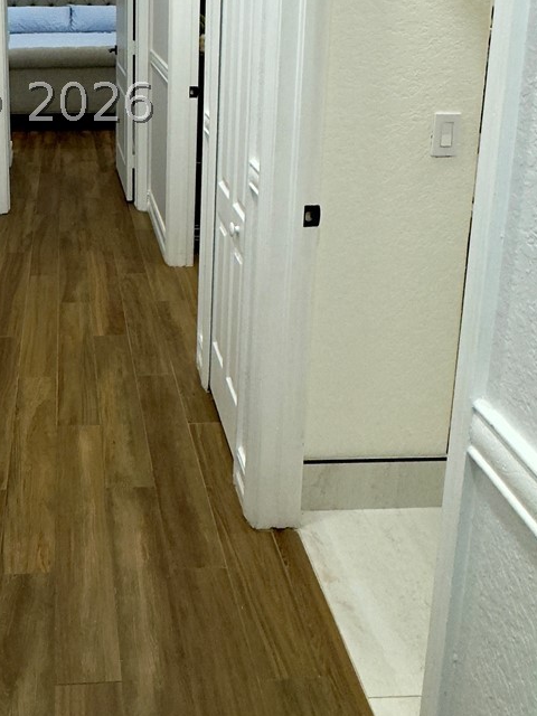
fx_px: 724
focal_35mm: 35
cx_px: 87
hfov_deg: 38.7
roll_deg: +0.7
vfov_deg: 48.4
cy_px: 103
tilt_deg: -9.6
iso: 160
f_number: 2.2
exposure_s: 1/120
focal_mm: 2.22
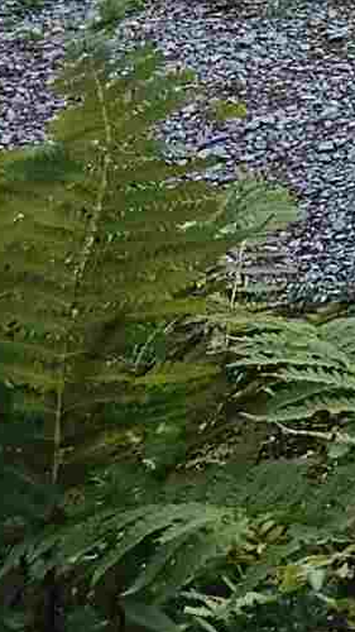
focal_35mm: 154
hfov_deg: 6.1
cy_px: -689
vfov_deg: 12.2
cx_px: 1580
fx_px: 2579
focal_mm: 6.3
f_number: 1.7
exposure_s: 1/180
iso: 25
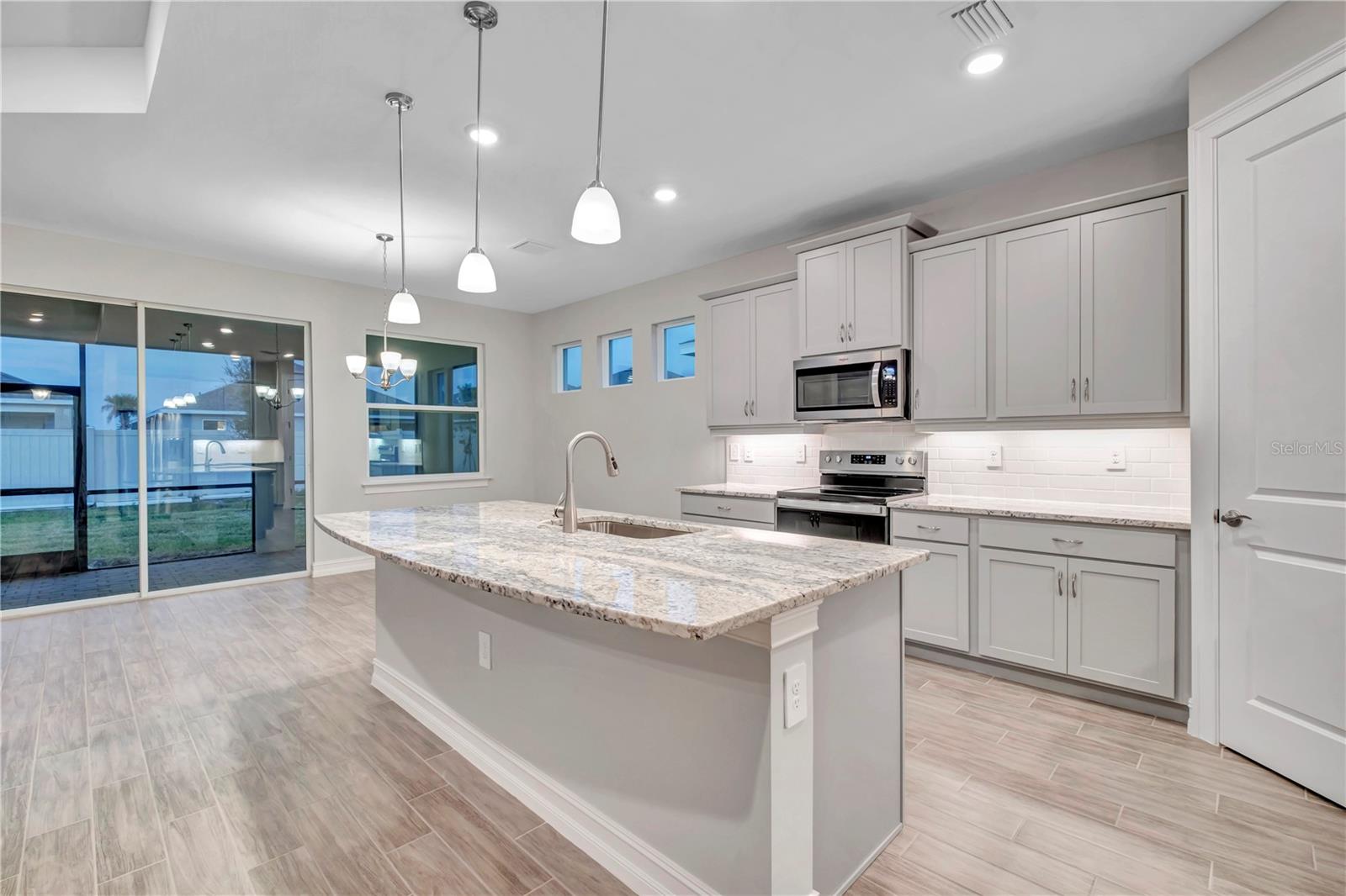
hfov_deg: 100.4
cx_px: 673
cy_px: 448
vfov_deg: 77.3
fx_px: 561
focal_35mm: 15
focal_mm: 10
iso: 160
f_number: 8
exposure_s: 1/6
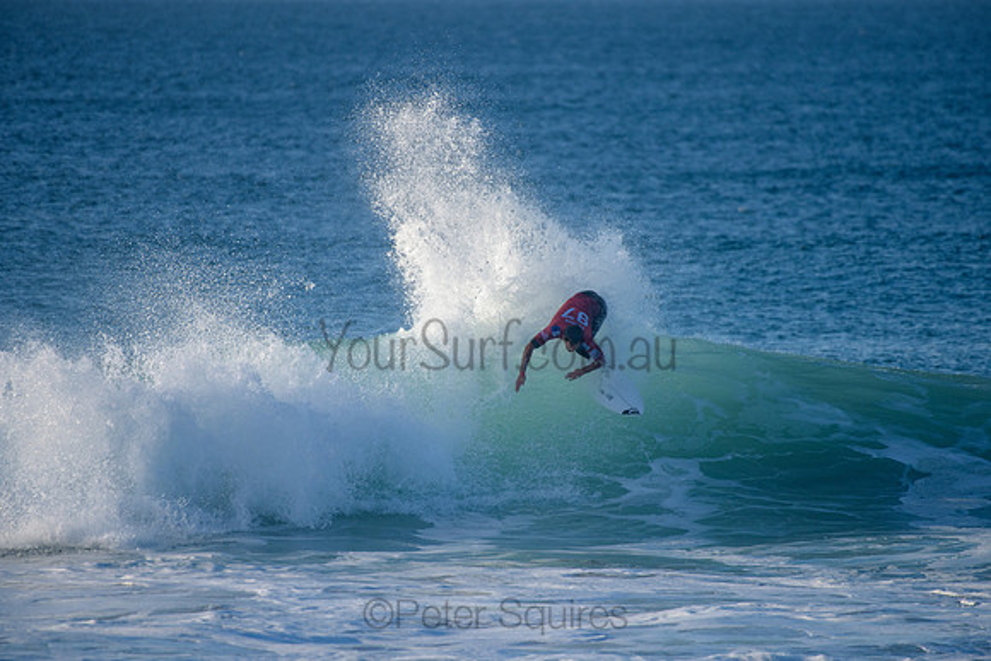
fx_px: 14859
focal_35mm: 540
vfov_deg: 2.5
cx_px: 497
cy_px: 315
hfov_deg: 3.8
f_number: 5.6
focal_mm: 500
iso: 400
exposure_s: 1/2000
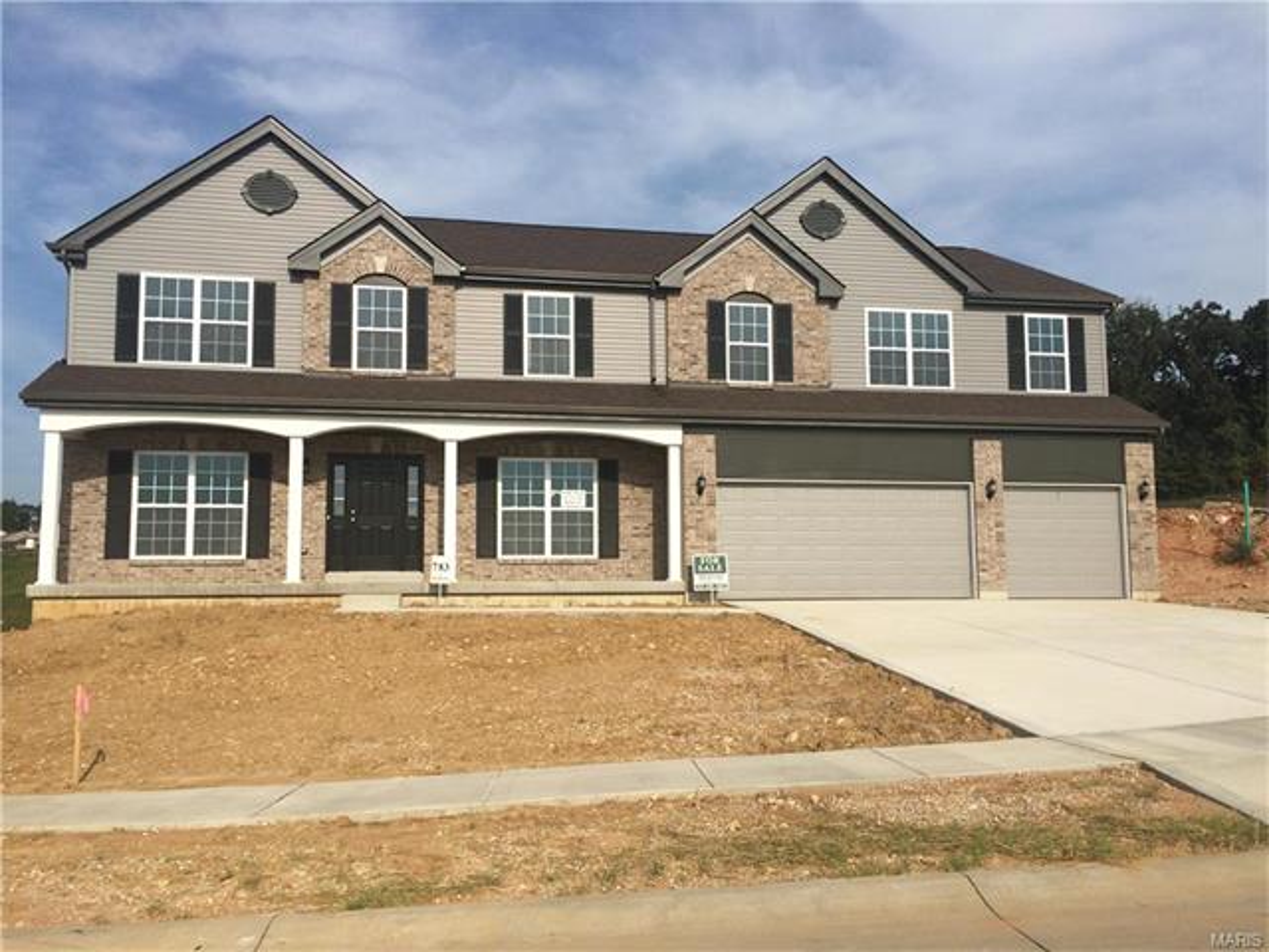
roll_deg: +0.9
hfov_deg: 61.7
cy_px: 476
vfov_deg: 48.2
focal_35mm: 29
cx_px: 634
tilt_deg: +4.2
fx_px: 1063
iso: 32
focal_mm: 4.15
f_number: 2.2
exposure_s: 1/3425
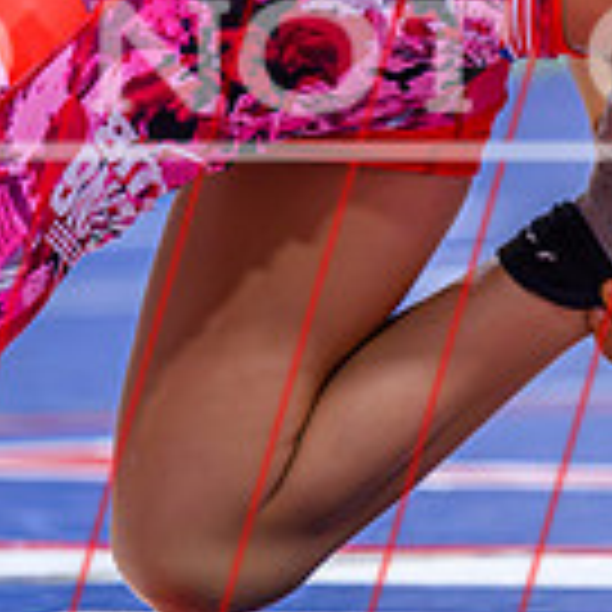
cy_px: 99
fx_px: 12501
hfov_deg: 2.8
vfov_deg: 2.8
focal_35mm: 625
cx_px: 397
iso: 4000
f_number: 2.8
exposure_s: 1/800
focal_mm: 165
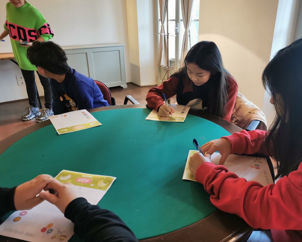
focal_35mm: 29
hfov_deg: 60.4
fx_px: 259
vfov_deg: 50.0
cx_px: 163
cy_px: 120
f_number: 1.8
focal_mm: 5.58
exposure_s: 1/50
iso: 400
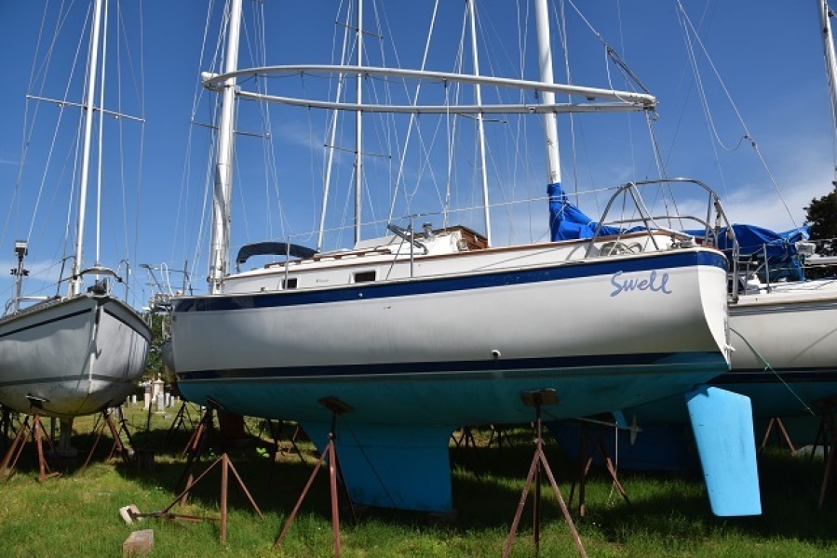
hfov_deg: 73.7
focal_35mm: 24
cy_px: 279
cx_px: 418
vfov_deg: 53.2
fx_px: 558
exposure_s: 1/200
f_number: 11
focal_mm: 24
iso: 100
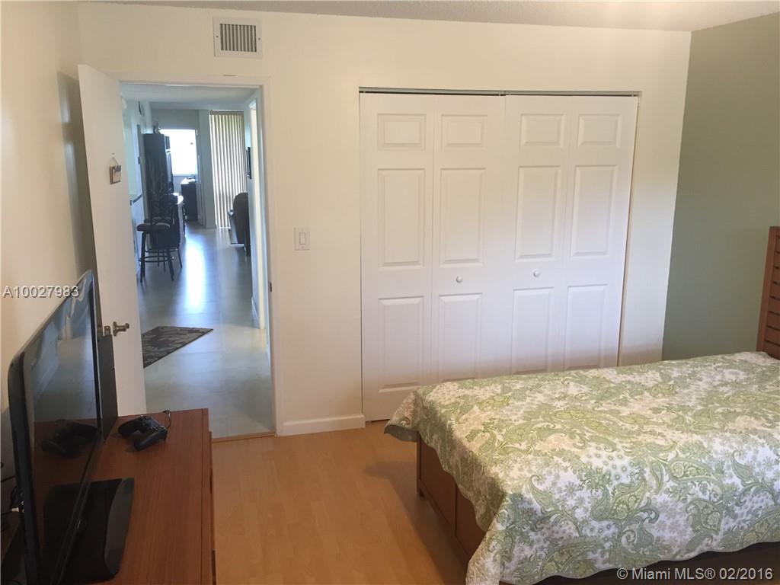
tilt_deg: -12.4
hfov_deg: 61.7
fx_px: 653
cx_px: 390
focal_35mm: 29
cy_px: 292
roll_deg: -1.5
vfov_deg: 48.2
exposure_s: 1/30
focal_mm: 4.15
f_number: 2.2
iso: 80
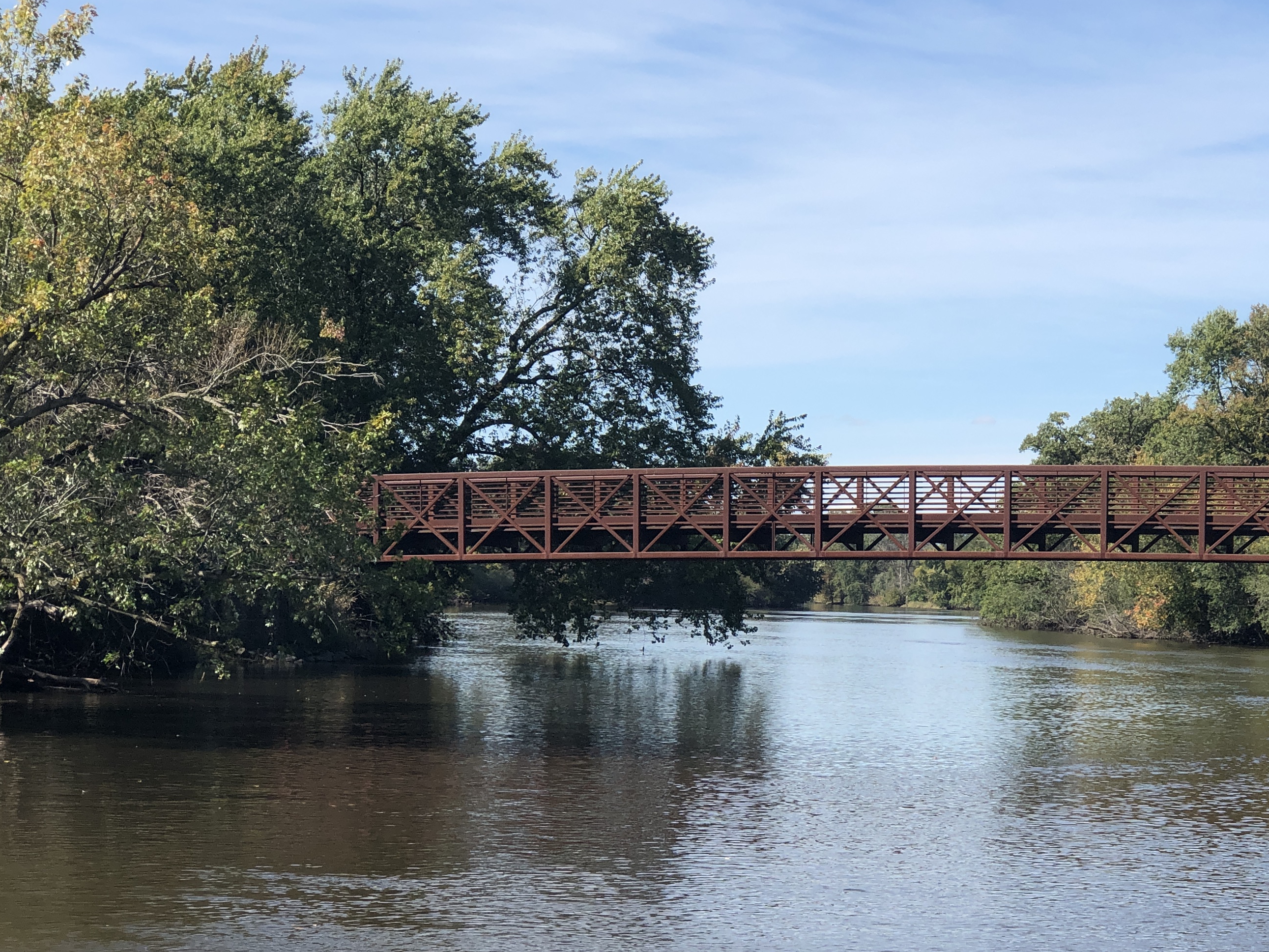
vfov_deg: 16.6
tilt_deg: -3.2
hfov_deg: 21.9
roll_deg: -2.5
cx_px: 895
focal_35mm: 89
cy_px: 642
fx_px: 3263
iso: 20
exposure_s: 1/607
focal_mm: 6.6
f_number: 2.8
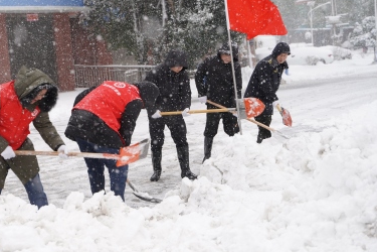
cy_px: 123
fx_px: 723
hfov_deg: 28.9
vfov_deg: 19.7
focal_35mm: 69
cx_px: 102
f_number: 3.5
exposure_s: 1/200
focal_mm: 47
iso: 250
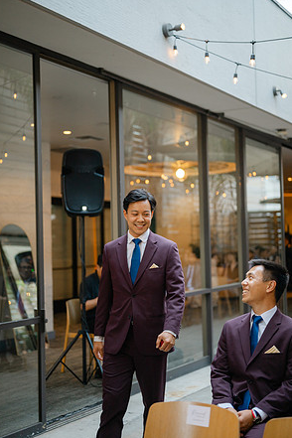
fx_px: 620
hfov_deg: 26.5
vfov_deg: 38.9
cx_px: 144
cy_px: 221
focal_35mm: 51
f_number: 1.8
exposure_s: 1/160
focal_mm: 50
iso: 250
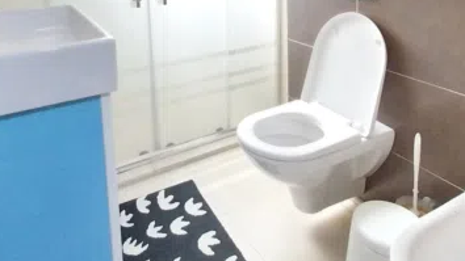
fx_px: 345
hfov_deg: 67.9
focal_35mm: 28
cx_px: 231
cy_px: -5
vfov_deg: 36.9
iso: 320
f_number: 2.2
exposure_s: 1/25
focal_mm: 1.3
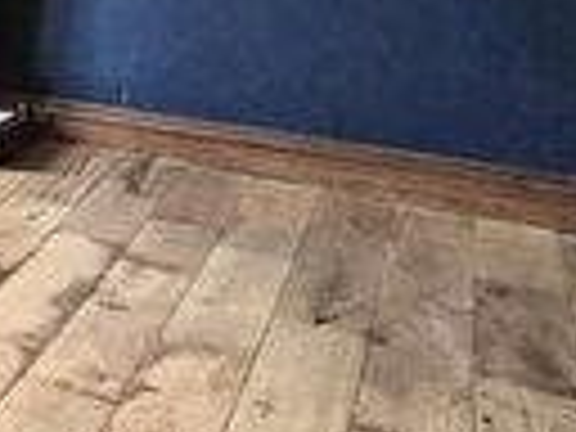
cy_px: 61
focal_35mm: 71
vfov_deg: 20.4
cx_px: -922
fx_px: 1181
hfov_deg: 13.8
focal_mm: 2.2
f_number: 2.2
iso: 400
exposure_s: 1/50
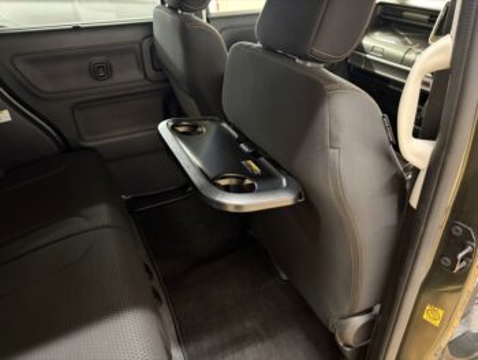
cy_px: 180
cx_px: 239
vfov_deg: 53.1
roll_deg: +2.7
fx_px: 359
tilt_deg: -32.3
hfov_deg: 67.3
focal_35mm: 26
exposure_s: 1/30
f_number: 1.6
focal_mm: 5.96
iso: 1000
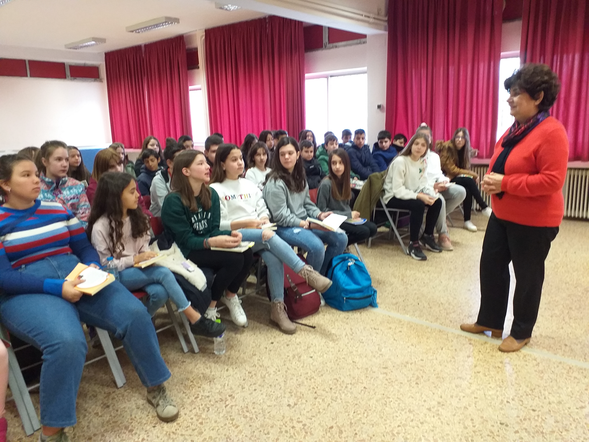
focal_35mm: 26
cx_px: 294
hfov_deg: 67.3
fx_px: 442
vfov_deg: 53.1
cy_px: 221
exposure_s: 1/33
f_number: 1.9
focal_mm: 3.6
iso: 200
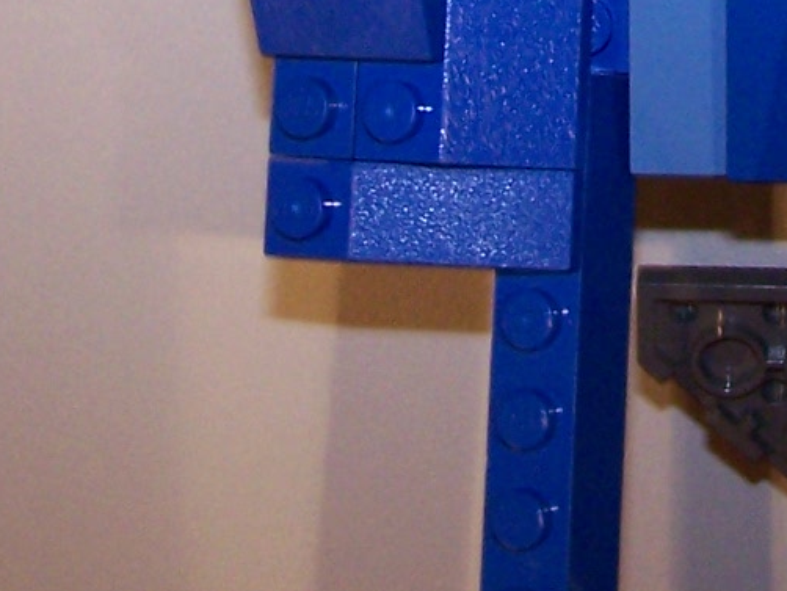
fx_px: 3526
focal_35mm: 155
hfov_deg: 12.5
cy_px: -414
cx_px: 837
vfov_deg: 9.2
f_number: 2.8
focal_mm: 6.3
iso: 140
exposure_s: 1/60
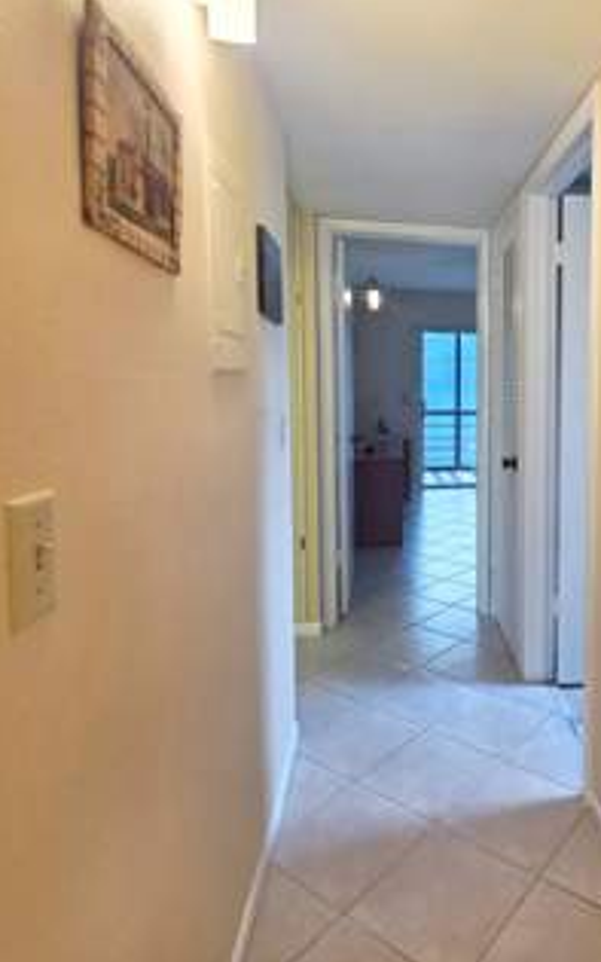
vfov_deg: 82.1
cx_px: 525
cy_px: 438
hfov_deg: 51.5
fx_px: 550
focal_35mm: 21
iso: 125
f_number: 1.9
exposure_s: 1/120
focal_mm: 2.2
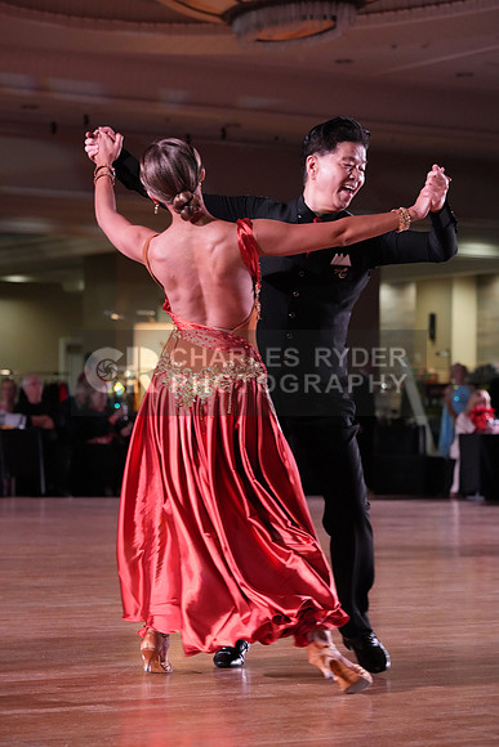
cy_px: 374
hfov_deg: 13.0
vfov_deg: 19.5
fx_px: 2182
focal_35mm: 105
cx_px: 250
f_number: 5
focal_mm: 105
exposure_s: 1/320
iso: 5000
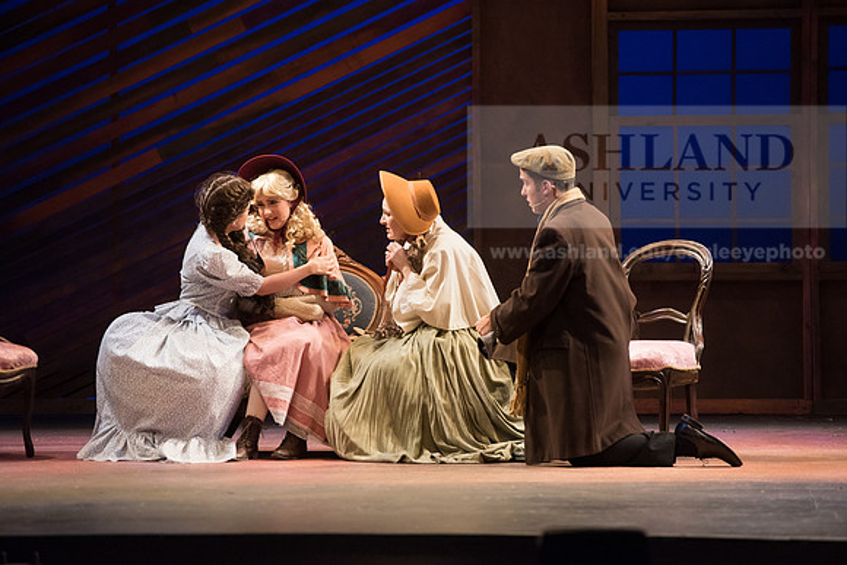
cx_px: 424
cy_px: 282
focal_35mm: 190
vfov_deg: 7.2
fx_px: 4471
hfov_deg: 10.8
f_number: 3.5
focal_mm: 190
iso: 3200
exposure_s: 1/400
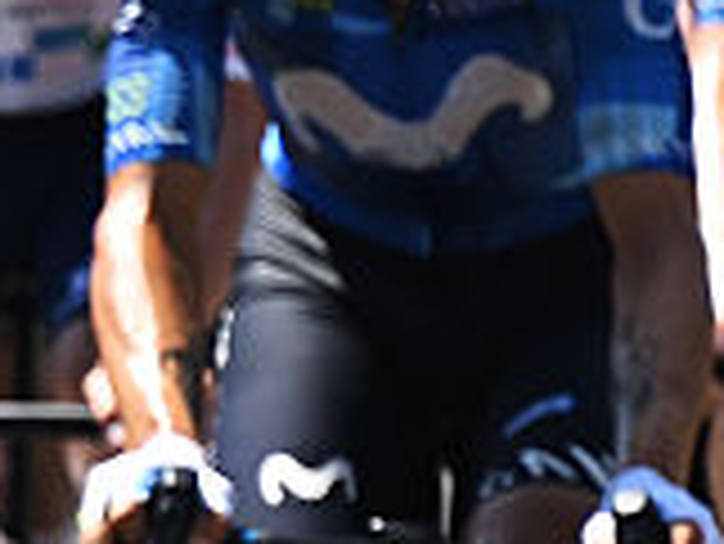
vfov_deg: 0.9
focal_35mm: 1696
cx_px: -890
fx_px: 35499
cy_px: 679
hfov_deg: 1.2
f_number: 2.8
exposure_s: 1/2500
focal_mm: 185
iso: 250
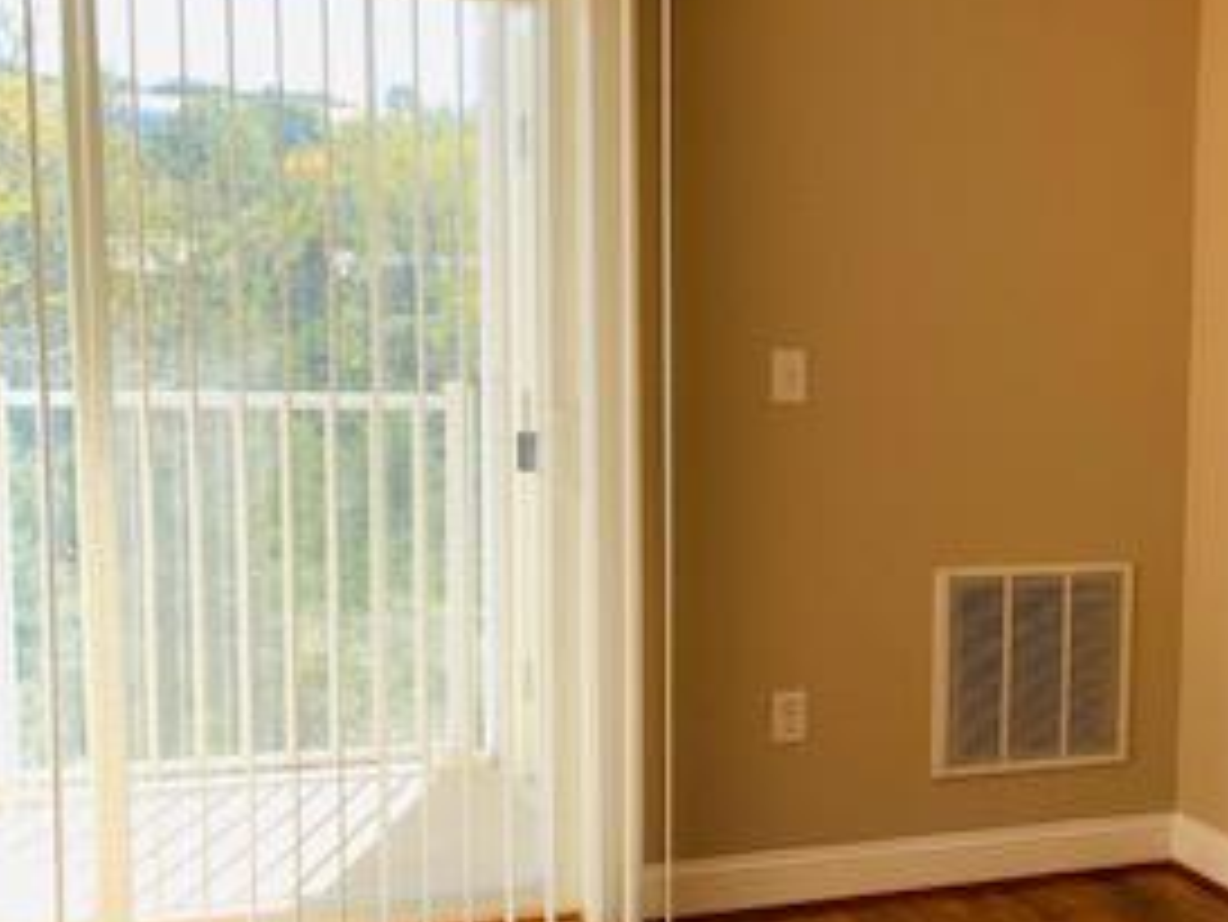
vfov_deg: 23.9
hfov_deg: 28.6
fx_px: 2165
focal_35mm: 61
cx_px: 1363
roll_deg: -1.1
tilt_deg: -6.5
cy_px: 612
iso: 32
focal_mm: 4.25
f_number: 1.8
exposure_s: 1/122
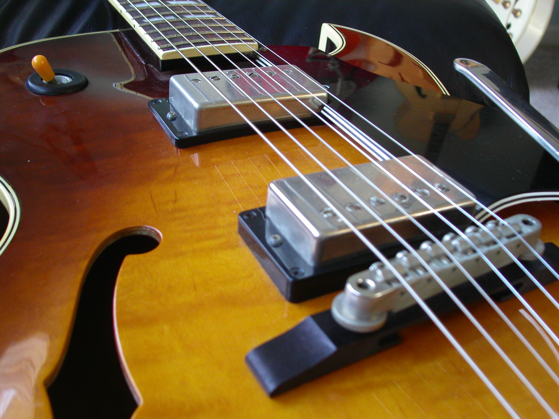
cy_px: 210
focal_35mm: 38
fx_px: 614
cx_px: 280
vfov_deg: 37.7
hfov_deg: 49.0
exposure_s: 1/20
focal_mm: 7.8
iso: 200
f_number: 2.8
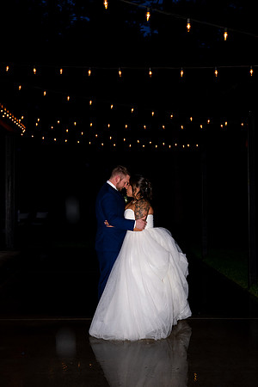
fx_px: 559
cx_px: 129
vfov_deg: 38.2
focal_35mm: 52
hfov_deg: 26.0
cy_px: 194
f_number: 4
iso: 500
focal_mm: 52
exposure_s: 1/320
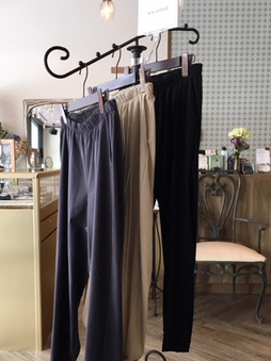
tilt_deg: -6.8
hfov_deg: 35.9
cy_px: 208
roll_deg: +0.5
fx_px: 418
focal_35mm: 40
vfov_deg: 46.7
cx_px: 122
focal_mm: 4.15
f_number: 2.2
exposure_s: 1/40
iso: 32
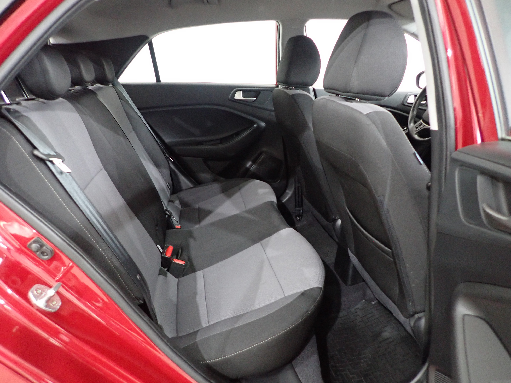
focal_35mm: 25
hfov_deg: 69.4
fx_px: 369
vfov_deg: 54.9
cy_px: 192
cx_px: 256
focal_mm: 4.5
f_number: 2
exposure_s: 1/30
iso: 500
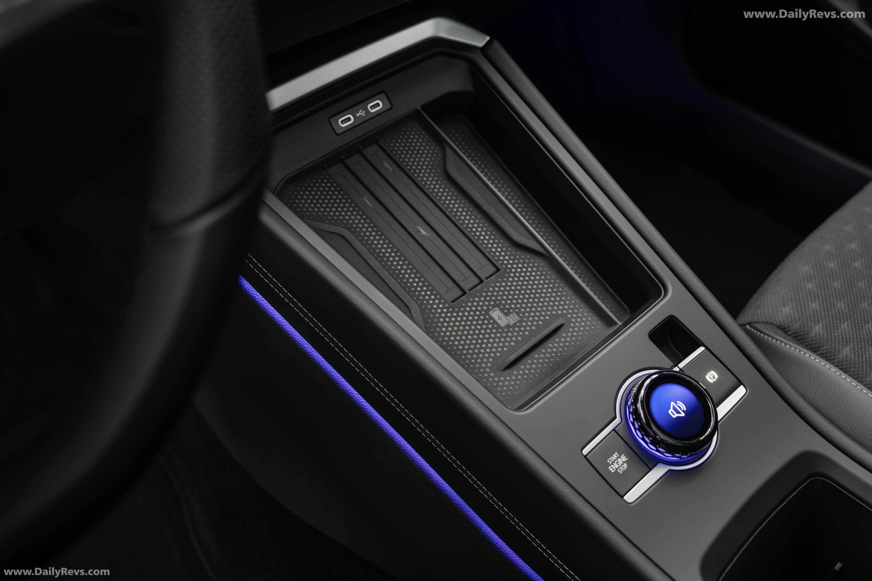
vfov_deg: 36.0
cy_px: 290
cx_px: 436
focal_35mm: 37
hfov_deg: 51.9
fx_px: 896
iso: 100
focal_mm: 37
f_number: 4.5
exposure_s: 1
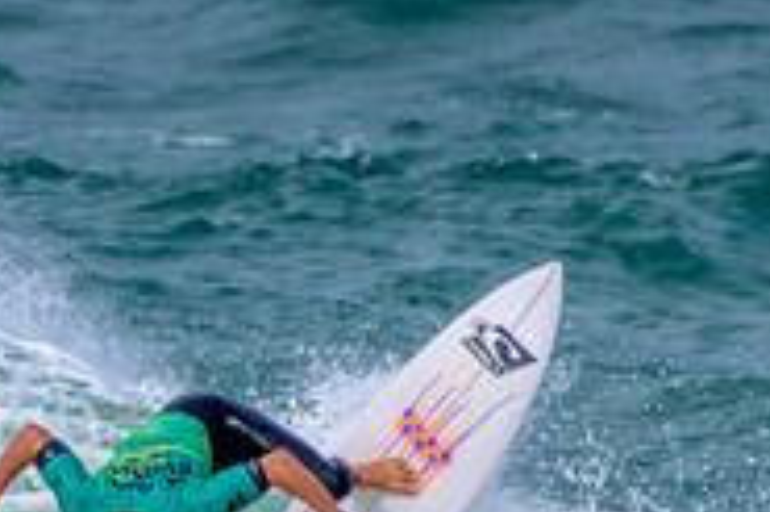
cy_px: 664
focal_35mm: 2829
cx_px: 246
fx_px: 60454
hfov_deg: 0.7
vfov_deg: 0.5
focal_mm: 900
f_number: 11
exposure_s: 1/2500
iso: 800
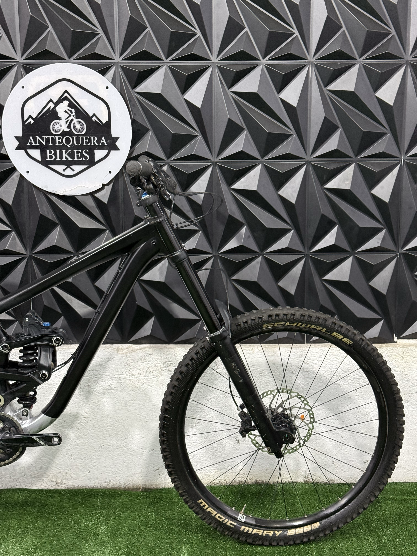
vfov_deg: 39.7
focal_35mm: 48
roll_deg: -0.3
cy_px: 278
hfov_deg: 30.3
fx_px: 771
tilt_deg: -9.2
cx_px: 208
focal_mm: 6.76
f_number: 1.78
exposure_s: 1/60
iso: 250
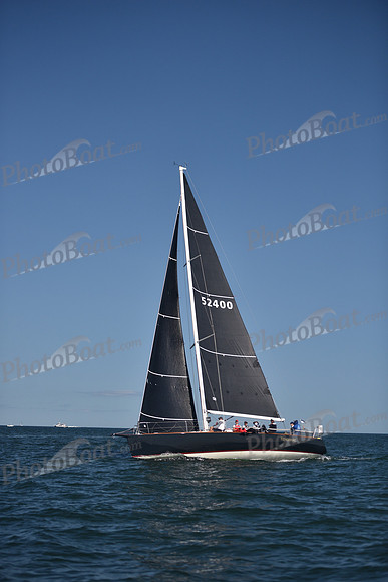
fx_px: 1131
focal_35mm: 70
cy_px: 291
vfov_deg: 28.8
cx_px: 194
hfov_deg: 19.5
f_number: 2.8
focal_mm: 70
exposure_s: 1/4000
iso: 250
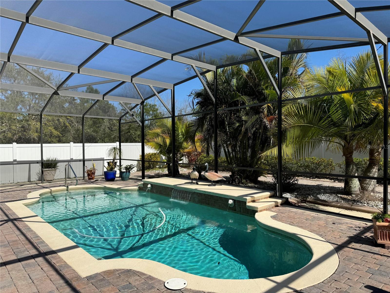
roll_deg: +0.8
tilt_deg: -1.8
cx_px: 195
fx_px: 270
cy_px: 146
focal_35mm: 24
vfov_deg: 56.8
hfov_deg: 71.6
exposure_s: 1/3247
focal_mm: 6.86
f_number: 1.78
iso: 80
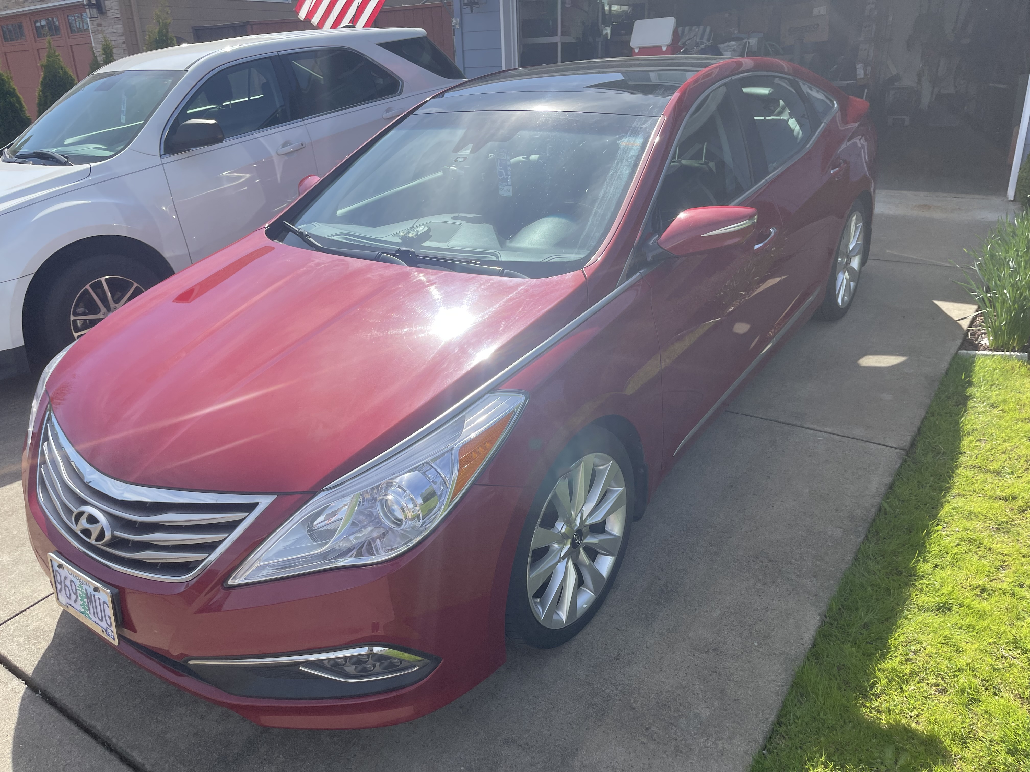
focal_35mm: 25
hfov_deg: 69.4
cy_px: 386
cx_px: 515
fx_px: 744
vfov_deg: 54.9
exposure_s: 1/2288
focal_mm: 5.1
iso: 32
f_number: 1.6
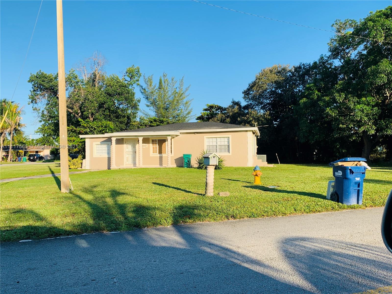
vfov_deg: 53.1
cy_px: 147
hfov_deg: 67.3
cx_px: 196
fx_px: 294
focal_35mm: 26
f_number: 1.8
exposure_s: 1/1513
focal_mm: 4.25
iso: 25
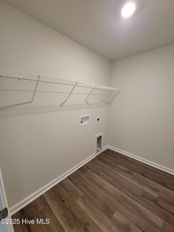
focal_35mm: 13
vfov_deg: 106.2
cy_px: 116
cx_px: 87
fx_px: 87
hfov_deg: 89.9
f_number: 2.2
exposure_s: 1/60
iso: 400
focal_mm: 2.2
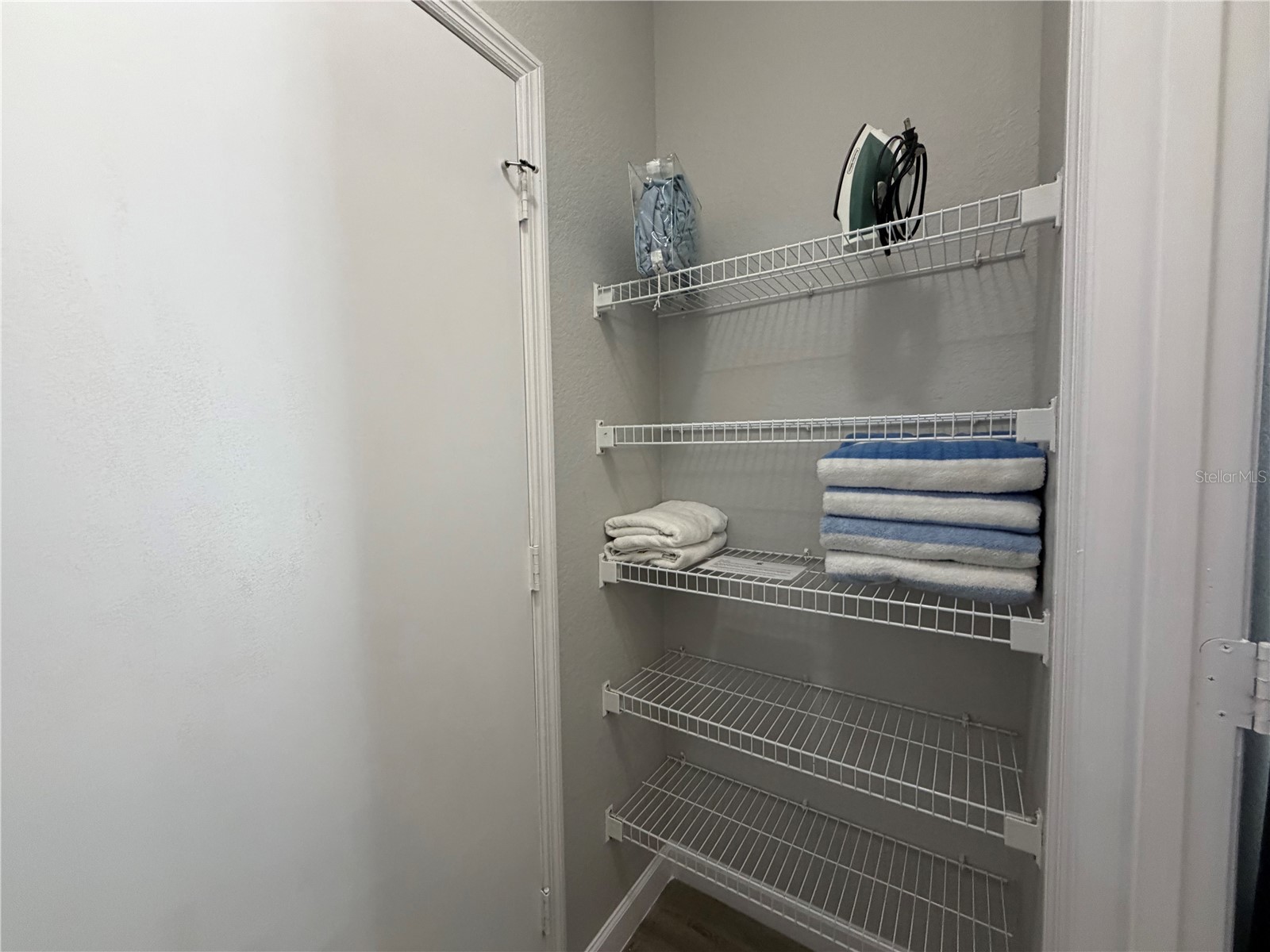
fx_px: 514
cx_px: 635
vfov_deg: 85.7
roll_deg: +1.1
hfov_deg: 102.1
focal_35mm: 14
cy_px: 476
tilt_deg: -3.9
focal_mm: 2.22
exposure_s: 1/60
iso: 320
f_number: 2.2
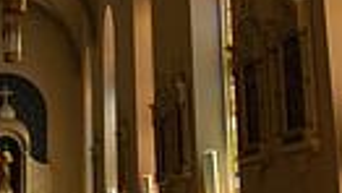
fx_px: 881
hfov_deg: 21.6
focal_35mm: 97
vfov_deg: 12.4
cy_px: 8
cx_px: 55
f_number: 1.8
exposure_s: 1/200
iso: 250
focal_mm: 18
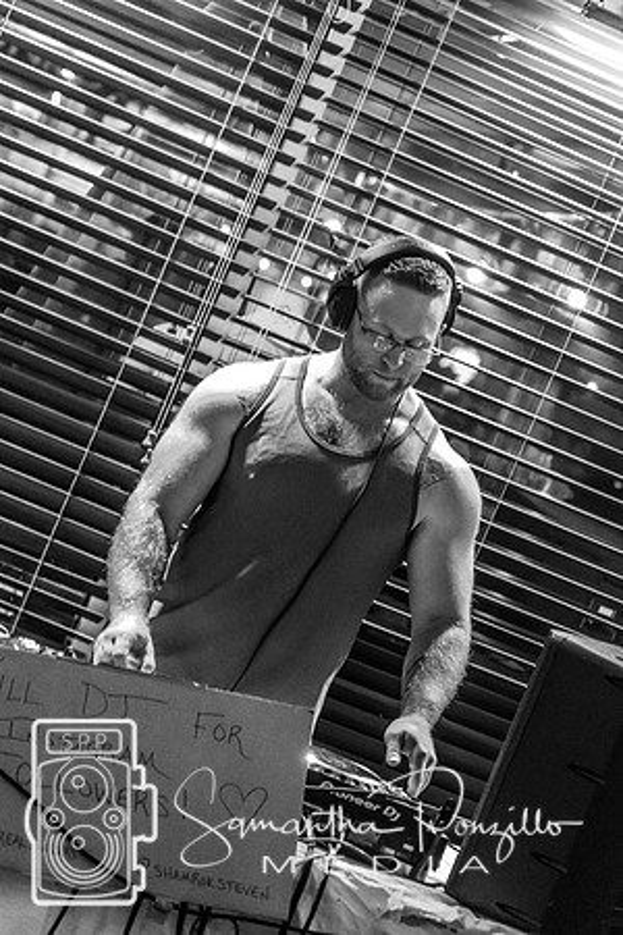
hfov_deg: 11.1
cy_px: 468
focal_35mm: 123
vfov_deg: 16.7
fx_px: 3193
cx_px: 312
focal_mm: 82
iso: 12800
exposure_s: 1/30
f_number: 4.8
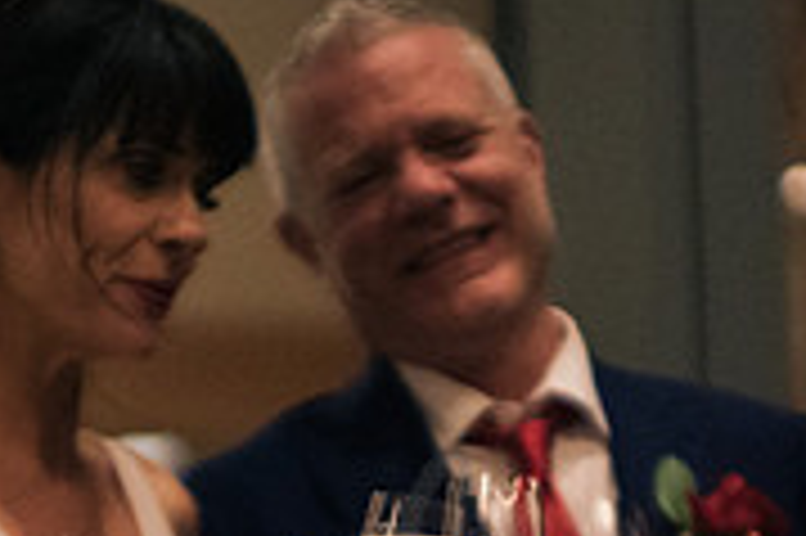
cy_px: 646
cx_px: 216
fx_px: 3624
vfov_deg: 8.4
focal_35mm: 162
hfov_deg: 12.7
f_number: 1.4
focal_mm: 50
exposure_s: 1/100
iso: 3200
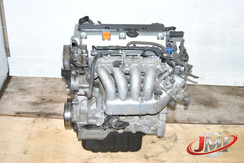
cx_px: 122
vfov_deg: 25.8
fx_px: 356
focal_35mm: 52
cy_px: 82
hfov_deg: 37.8
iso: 400
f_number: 4.8
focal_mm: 35
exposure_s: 1/200
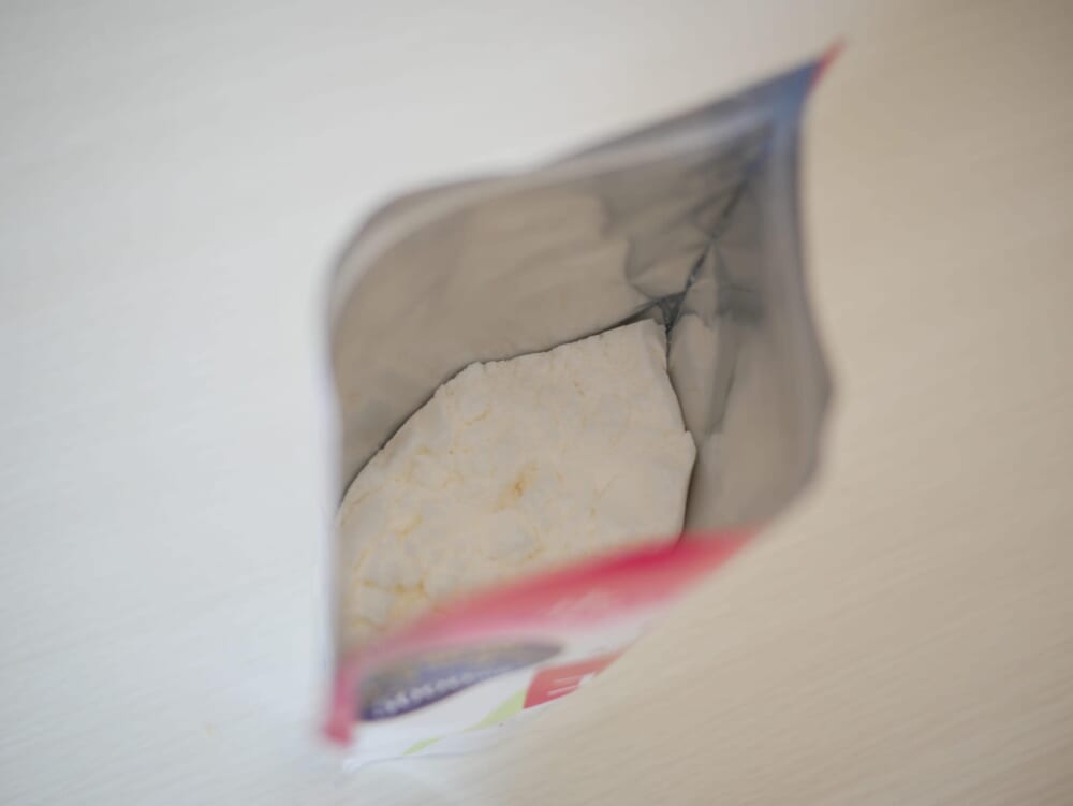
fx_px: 1240
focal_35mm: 40
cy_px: 403
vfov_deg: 36.0
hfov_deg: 46.8
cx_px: 536
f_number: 1.7
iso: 200
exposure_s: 1/60
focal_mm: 20
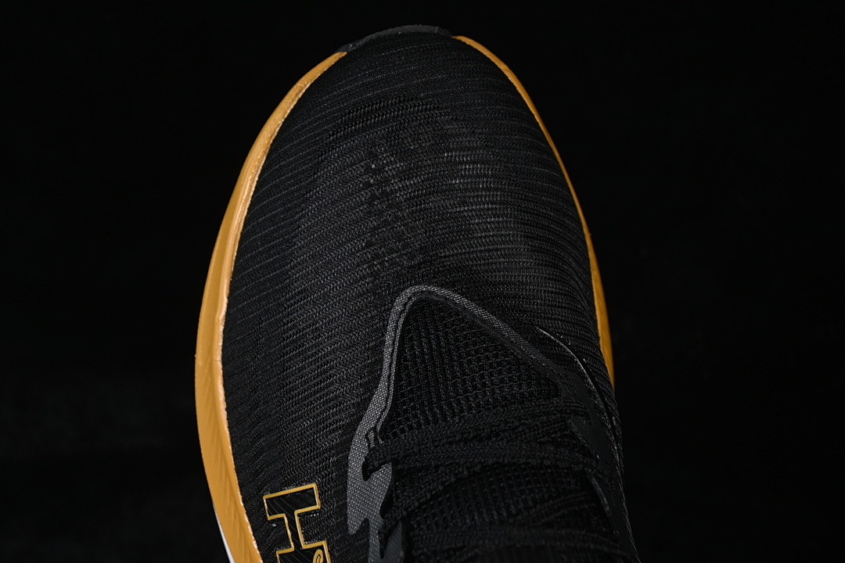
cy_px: 282
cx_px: 422
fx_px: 1760
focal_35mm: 75
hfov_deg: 27.0
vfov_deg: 18.2
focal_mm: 50
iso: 160
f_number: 6.3
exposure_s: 1/50
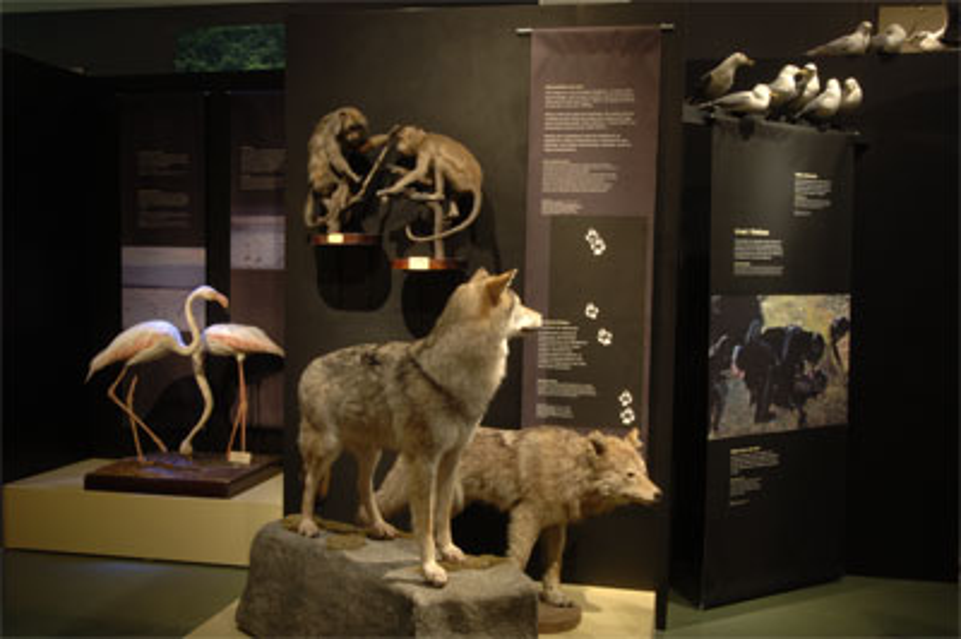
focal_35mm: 36
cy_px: 320
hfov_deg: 53.2
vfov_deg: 36.8
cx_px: 480
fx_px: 960
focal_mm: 24
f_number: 20
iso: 100
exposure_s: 30
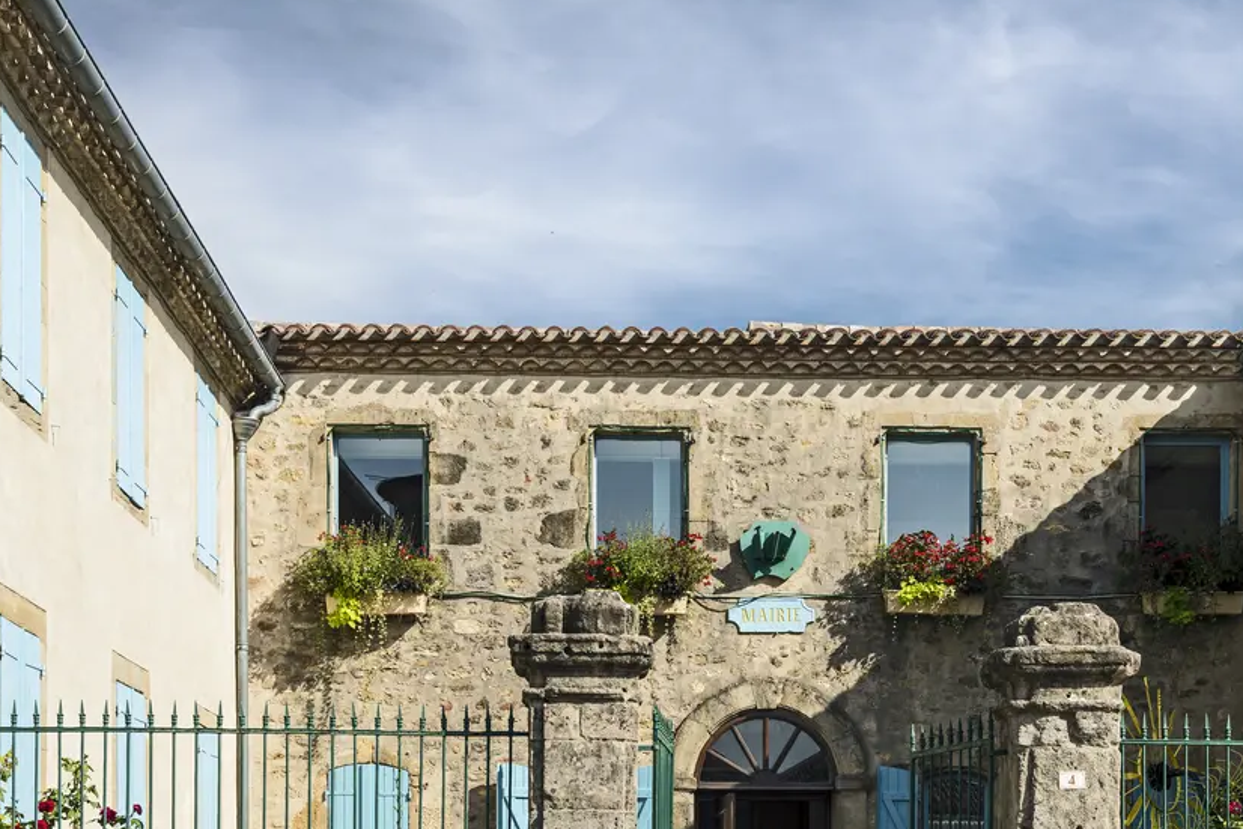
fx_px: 2141
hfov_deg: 32.2
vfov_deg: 21.8
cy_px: 602
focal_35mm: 62
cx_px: 790
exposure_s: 1/200
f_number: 8
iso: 100
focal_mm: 40
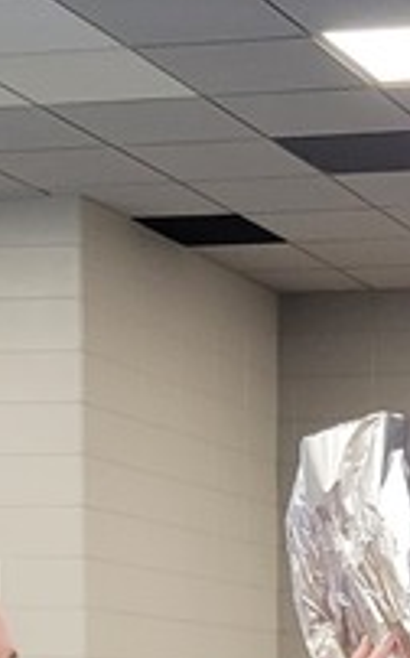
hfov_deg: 9.3
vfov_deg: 13.3
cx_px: 465
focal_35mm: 140
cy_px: 1218
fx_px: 2507
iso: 250
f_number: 1.8
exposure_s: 1/120
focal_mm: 5.4
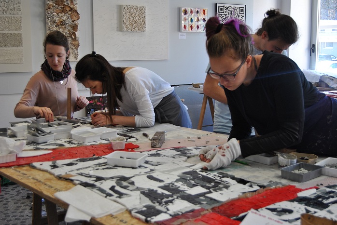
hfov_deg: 42.3
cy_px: 112
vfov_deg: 29.0
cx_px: 168
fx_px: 436
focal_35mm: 46
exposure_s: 1/60
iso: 200
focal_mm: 31
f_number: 4.2
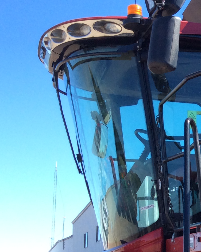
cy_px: 165
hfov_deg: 15.8
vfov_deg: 22.2
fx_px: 639
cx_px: 338
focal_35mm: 86
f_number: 2.4
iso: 32
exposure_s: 1/529
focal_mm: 3.3
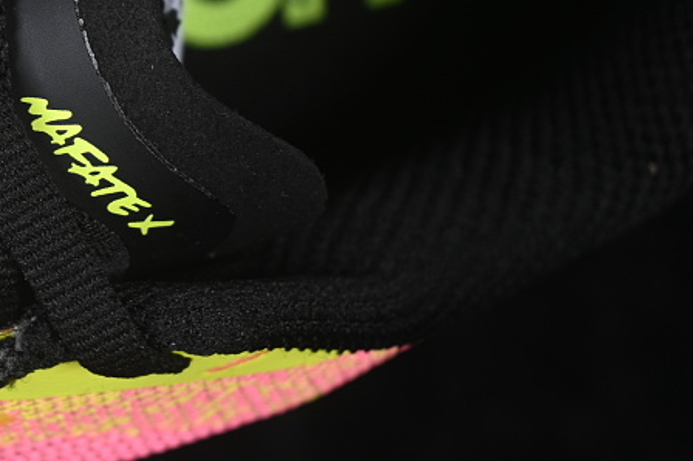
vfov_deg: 7.6
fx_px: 3482
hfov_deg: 11.2
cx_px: -37
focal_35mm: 181
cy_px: 70
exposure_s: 1/60
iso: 160
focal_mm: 50
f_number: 6.3
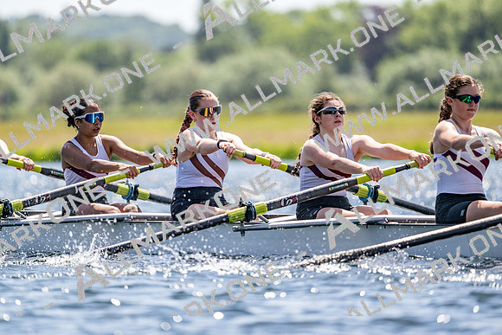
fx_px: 5579
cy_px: 168
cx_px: 251
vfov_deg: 3.4
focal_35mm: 400
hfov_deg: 5.2
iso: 250
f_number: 4.5
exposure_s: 1/2500
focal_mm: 400
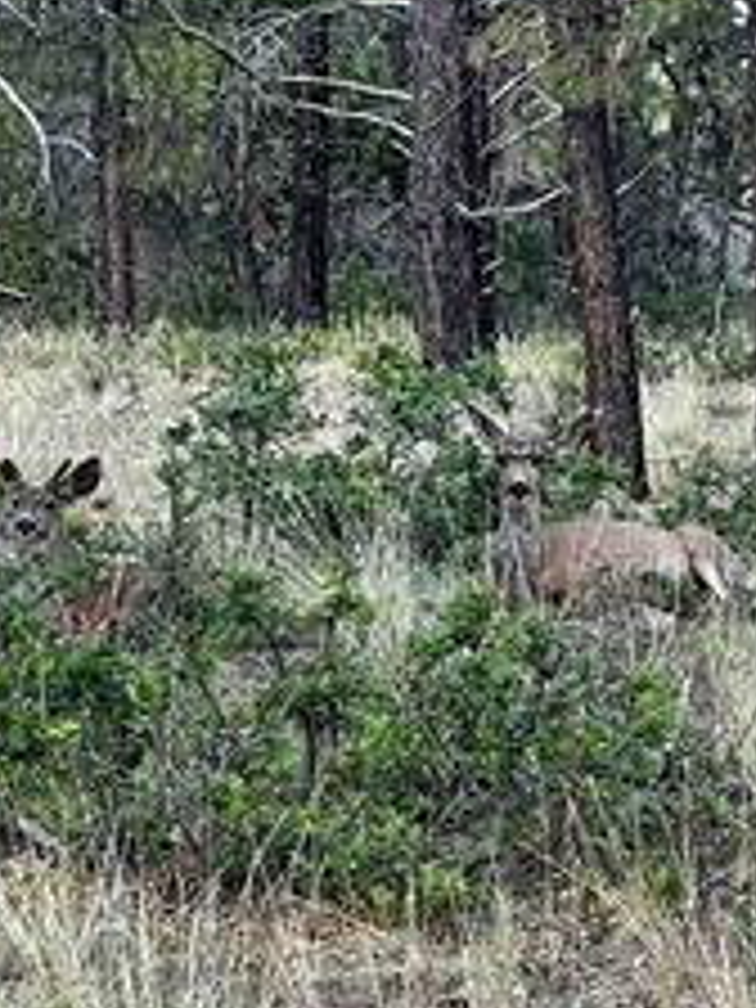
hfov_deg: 5.6
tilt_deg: +4.8
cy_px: 508
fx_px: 7688
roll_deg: +1.6
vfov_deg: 7.5
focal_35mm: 264
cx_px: -63
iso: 64
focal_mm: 9
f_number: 2.8
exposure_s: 1/99
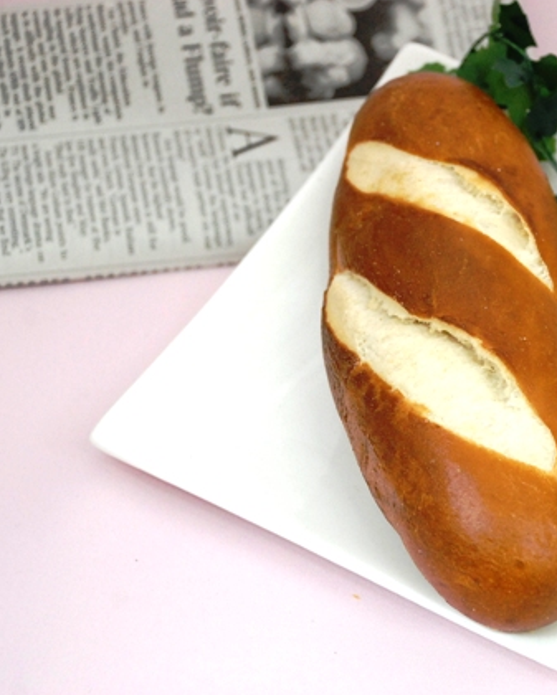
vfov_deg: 15.5
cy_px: 348
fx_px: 2554
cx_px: 486
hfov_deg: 12.4
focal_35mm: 124
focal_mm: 58
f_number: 5.3
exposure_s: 1/50
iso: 1600
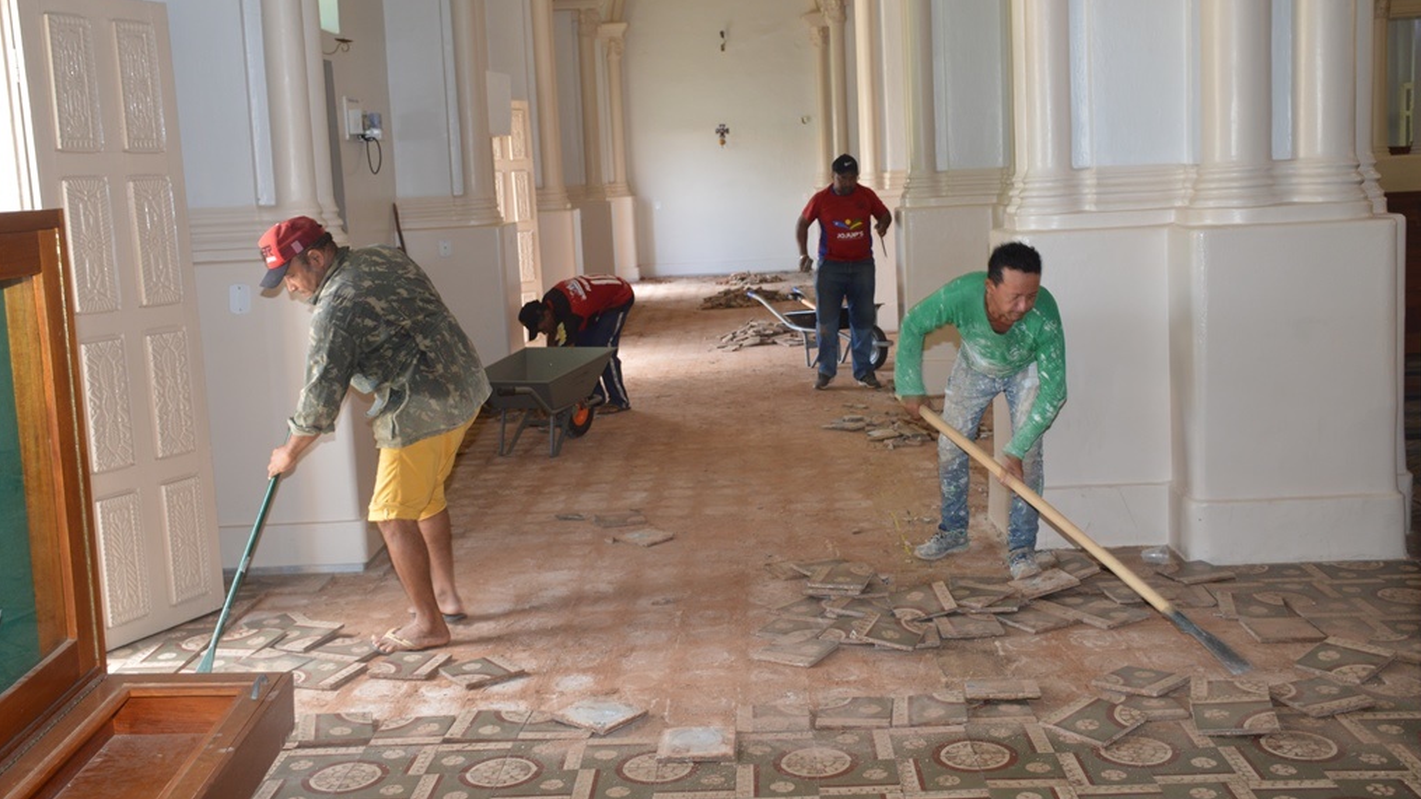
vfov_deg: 31.1
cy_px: 337
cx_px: 715
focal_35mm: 38
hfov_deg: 52.8
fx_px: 1432
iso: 400
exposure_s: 1/60
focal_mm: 24
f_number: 4
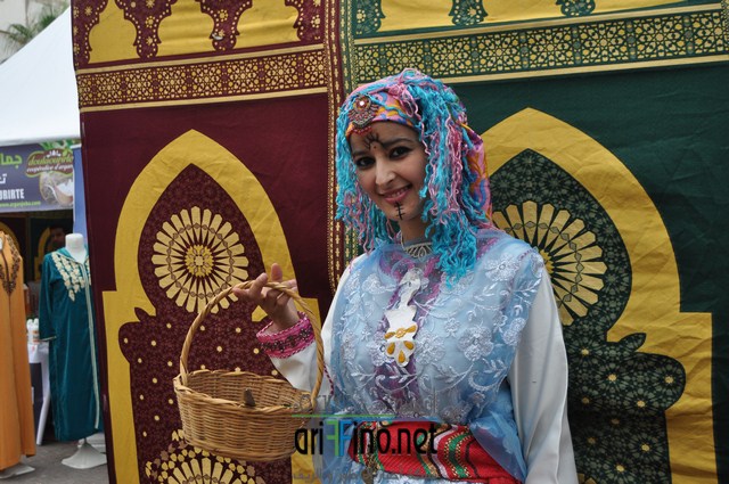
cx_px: 364
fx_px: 849
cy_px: 242
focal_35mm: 42
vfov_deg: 31.8
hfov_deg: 46.5
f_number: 5.6
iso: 250
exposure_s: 1/125
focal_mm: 28
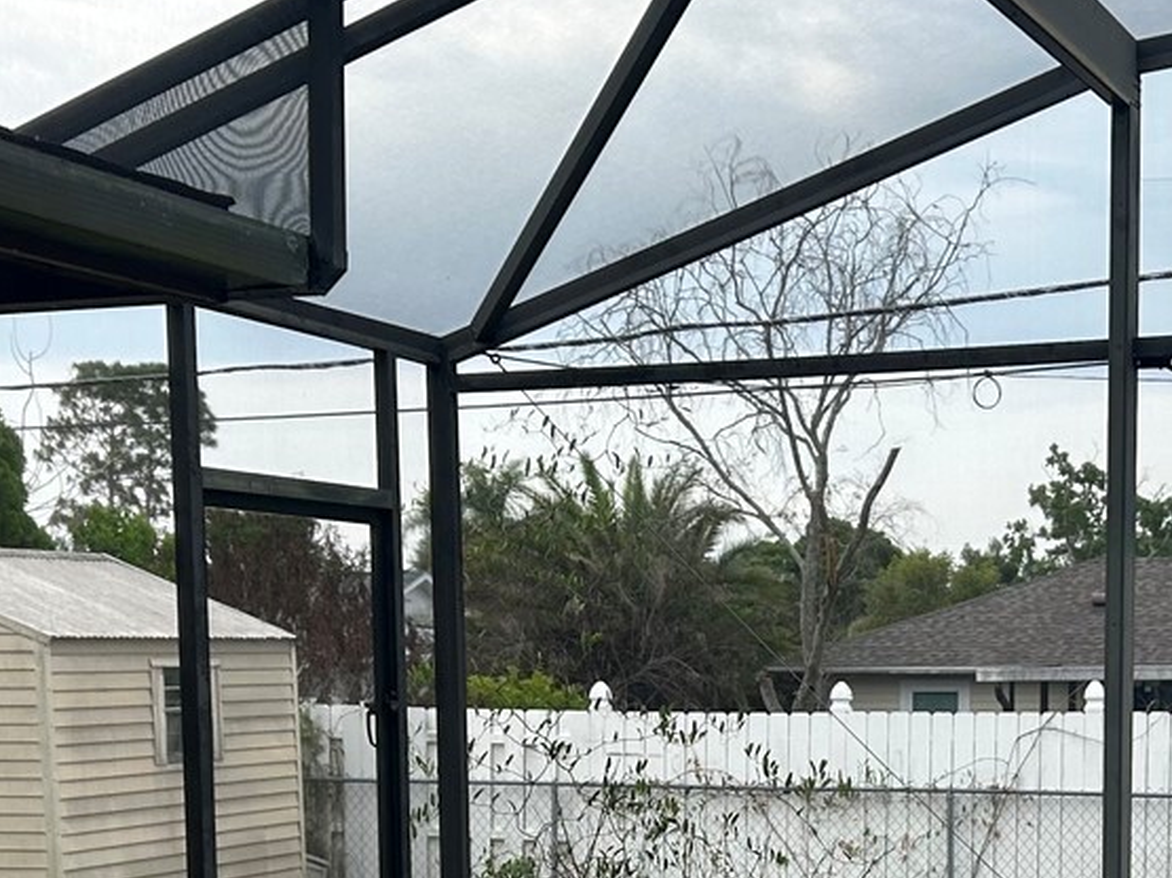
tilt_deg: -4.7
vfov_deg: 18.9
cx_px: 872
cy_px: 937
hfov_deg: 25.7
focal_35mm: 75
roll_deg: +0.5
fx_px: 2539
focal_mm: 5.7
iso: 50
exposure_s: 1/1412
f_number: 1.5
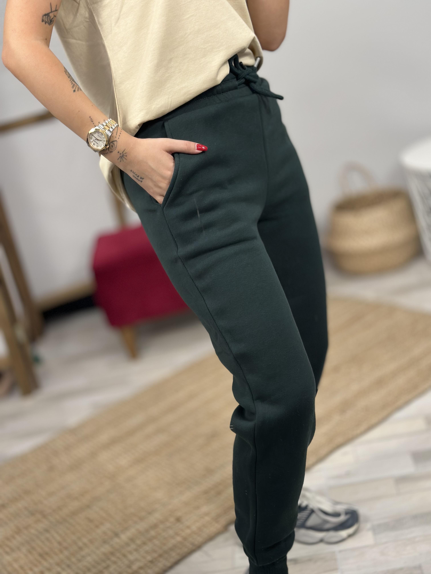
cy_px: 287
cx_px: 216
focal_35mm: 48
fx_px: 797
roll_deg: +15.5
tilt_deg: -39.9
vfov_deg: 39.7
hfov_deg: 30.3
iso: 200
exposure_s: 1/100
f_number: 1.78
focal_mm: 6.86
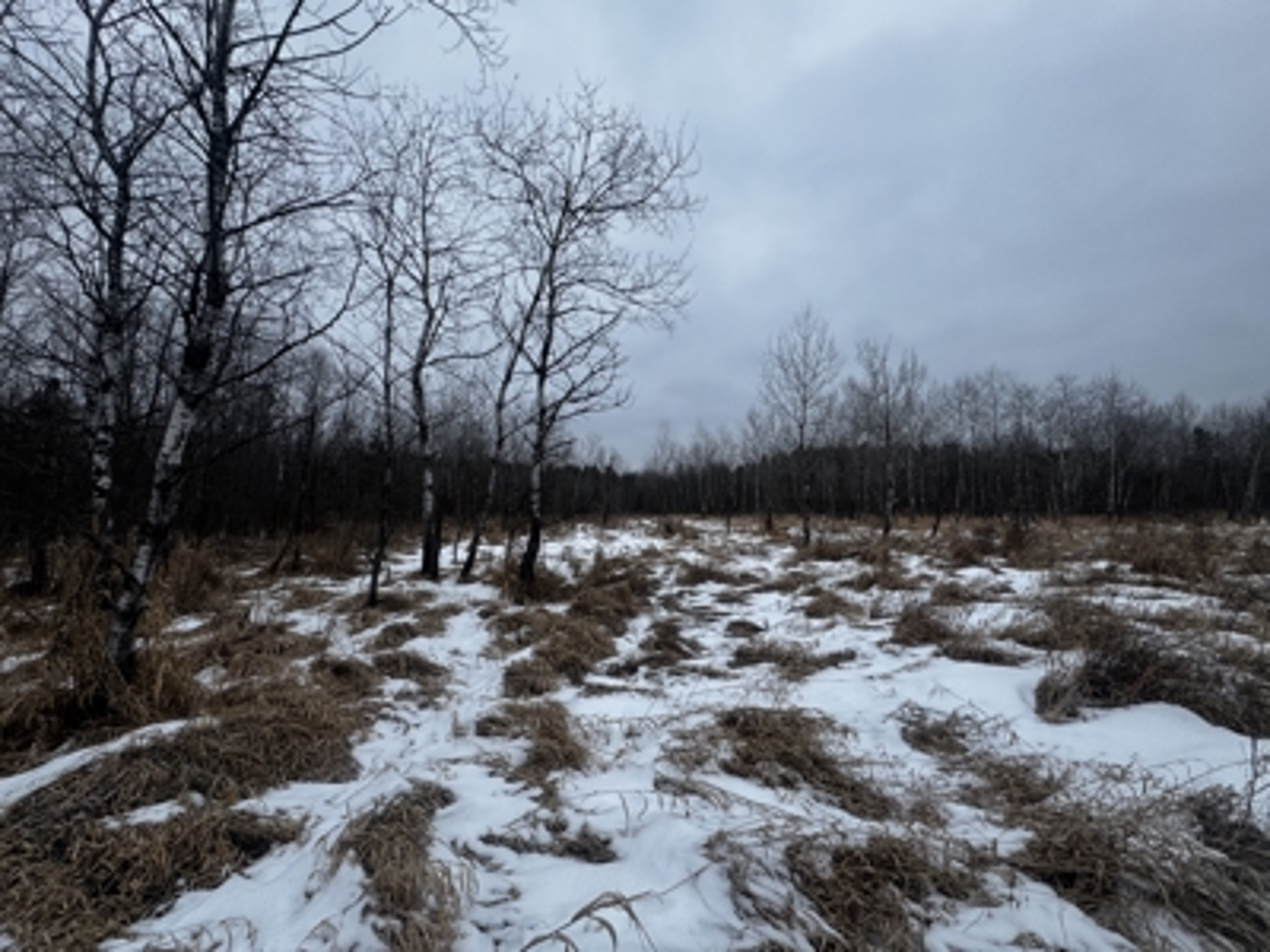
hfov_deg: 102.1
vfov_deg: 85.7
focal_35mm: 14
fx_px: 514
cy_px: 476
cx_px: 635
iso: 40
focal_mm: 2.22
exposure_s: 1/451
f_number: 2.2
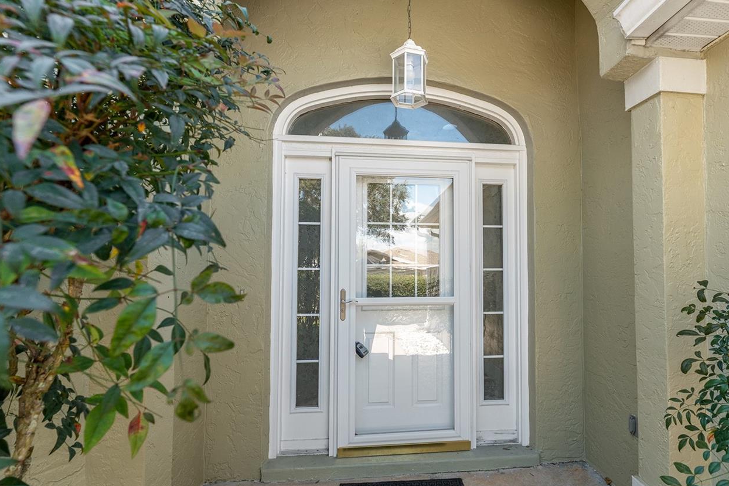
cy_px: 256
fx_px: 364
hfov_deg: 89.4
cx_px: 419
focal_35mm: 18
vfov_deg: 67.3
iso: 400
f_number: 7.1
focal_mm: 14
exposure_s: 1/160
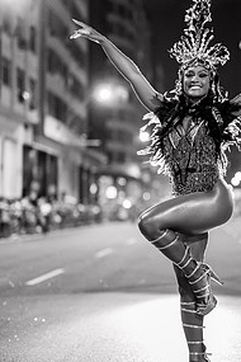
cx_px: 185
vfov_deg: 25.7
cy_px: 177
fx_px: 793
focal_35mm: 79
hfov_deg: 17.2
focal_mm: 50
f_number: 1.2
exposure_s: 1/320
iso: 2000
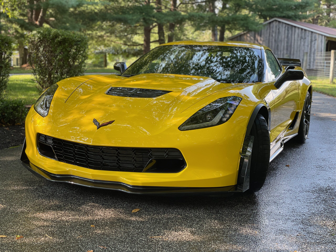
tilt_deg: -5.1
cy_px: 126
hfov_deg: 36.8
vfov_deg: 28.0
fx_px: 505
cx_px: 168
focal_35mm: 52
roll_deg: -1.1
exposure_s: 1/122
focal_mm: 6
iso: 40
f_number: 2
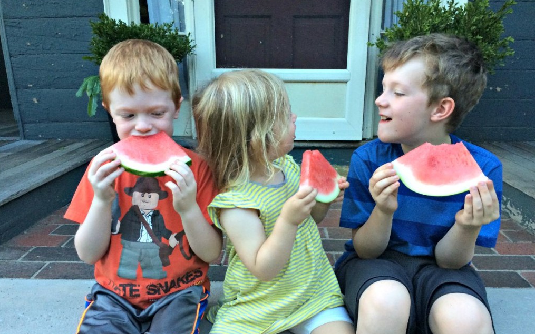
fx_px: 452
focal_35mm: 31
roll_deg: +1.6
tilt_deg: -16.5
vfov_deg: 40.5
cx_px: 267
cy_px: 195
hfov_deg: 61.2
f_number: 2.2
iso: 64
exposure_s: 1/30
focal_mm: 4.15
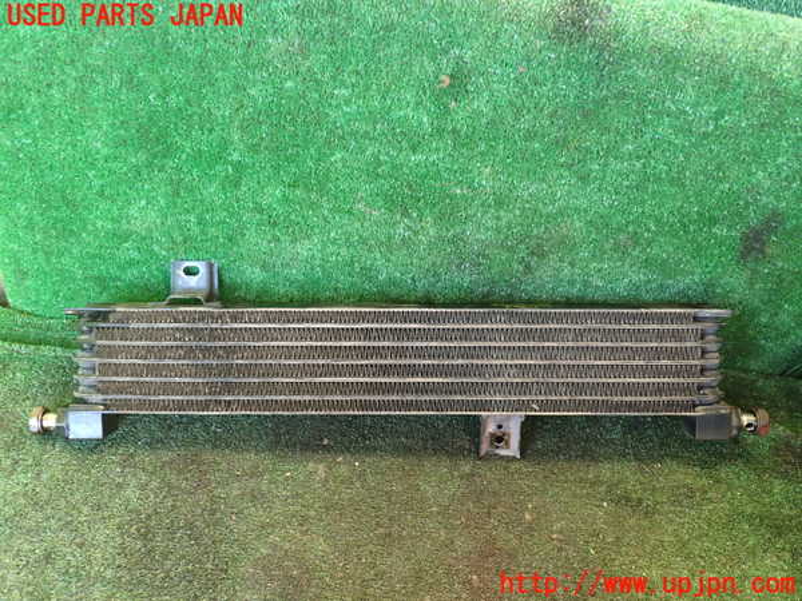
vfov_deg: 46.8
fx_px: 695
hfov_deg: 60.0
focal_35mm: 30
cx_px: 401
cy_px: 300
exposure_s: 1/30
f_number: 2.3
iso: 250
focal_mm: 5.4
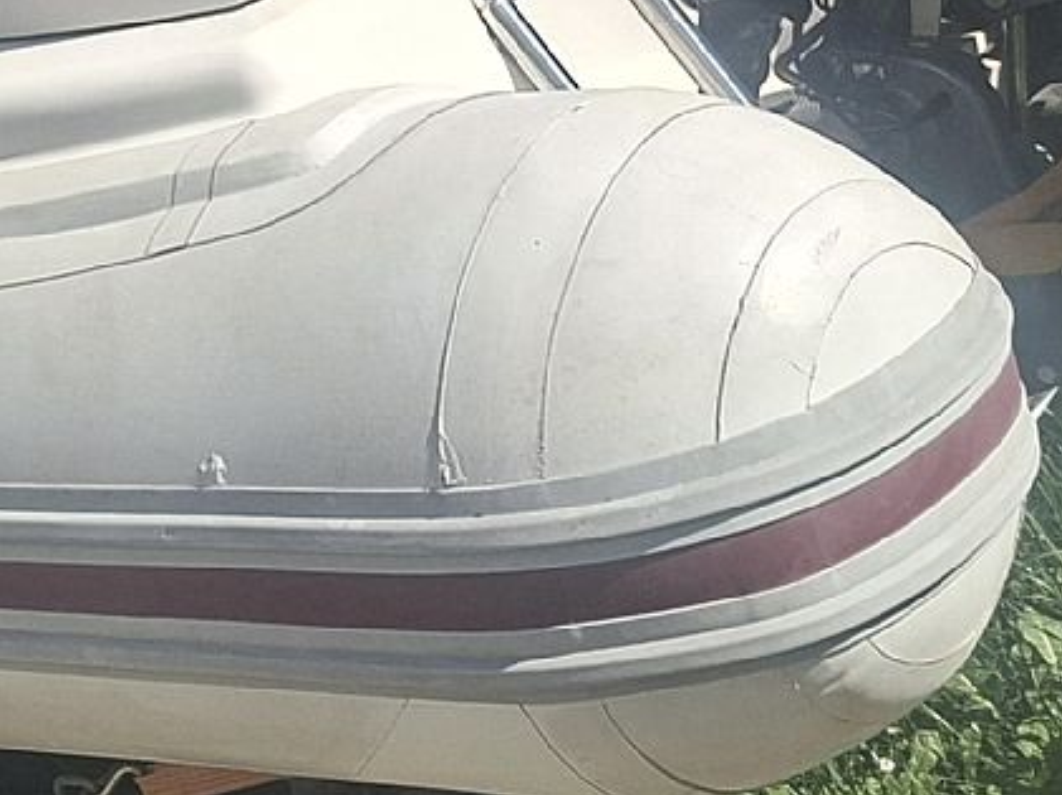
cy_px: 114
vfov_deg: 14.0
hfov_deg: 17.8
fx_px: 3219
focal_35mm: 105
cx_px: -209
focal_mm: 5.54
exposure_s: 1/2132
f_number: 1.8
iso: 50
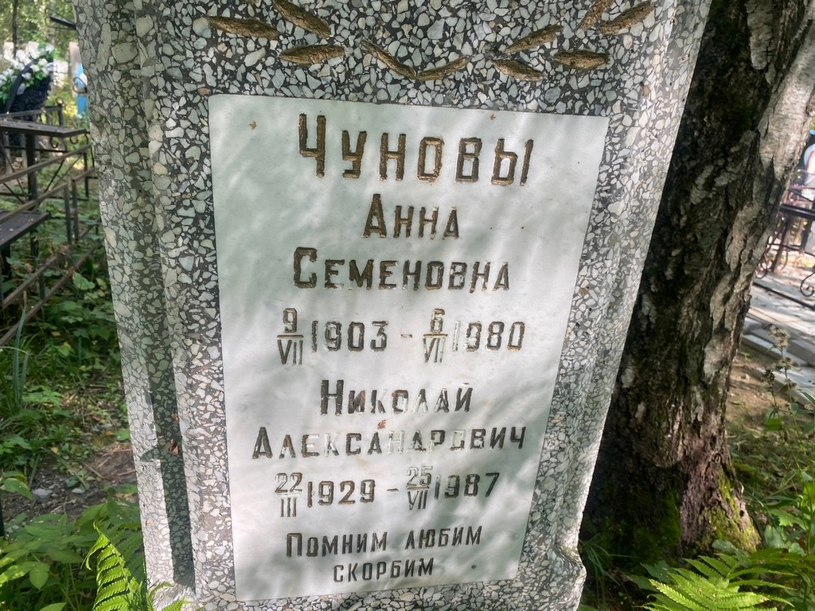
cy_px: 306
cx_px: 408
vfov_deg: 53.1
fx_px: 612
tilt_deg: -24.3
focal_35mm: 26
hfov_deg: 67.3
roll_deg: -5.4
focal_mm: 4.25
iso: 32
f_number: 1.8
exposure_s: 1/122
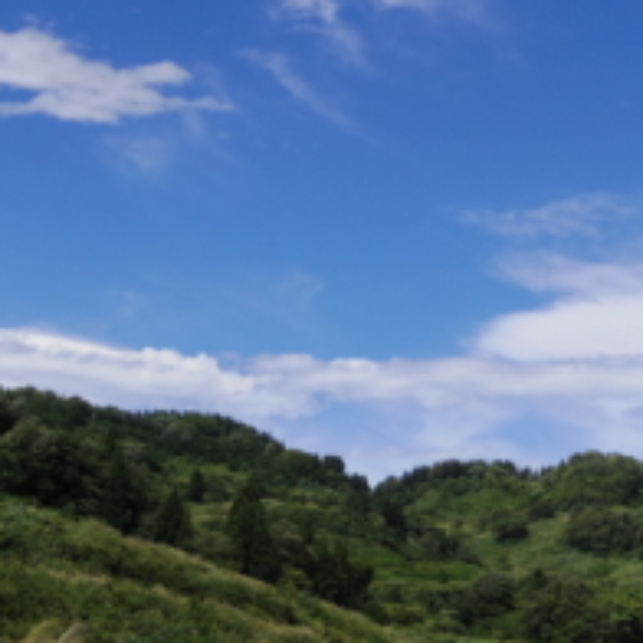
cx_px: 627
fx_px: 1744
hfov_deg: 20.3
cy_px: 213
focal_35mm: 83
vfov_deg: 20.8
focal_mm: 5
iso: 100
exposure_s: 1/1000
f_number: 4
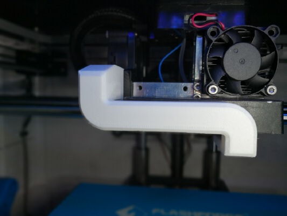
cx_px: 144
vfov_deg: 51.4
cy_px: 108
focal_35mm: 27
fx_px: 224
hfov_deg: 65.3
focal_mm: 3.95
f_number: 4
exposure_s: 1/574
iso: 50
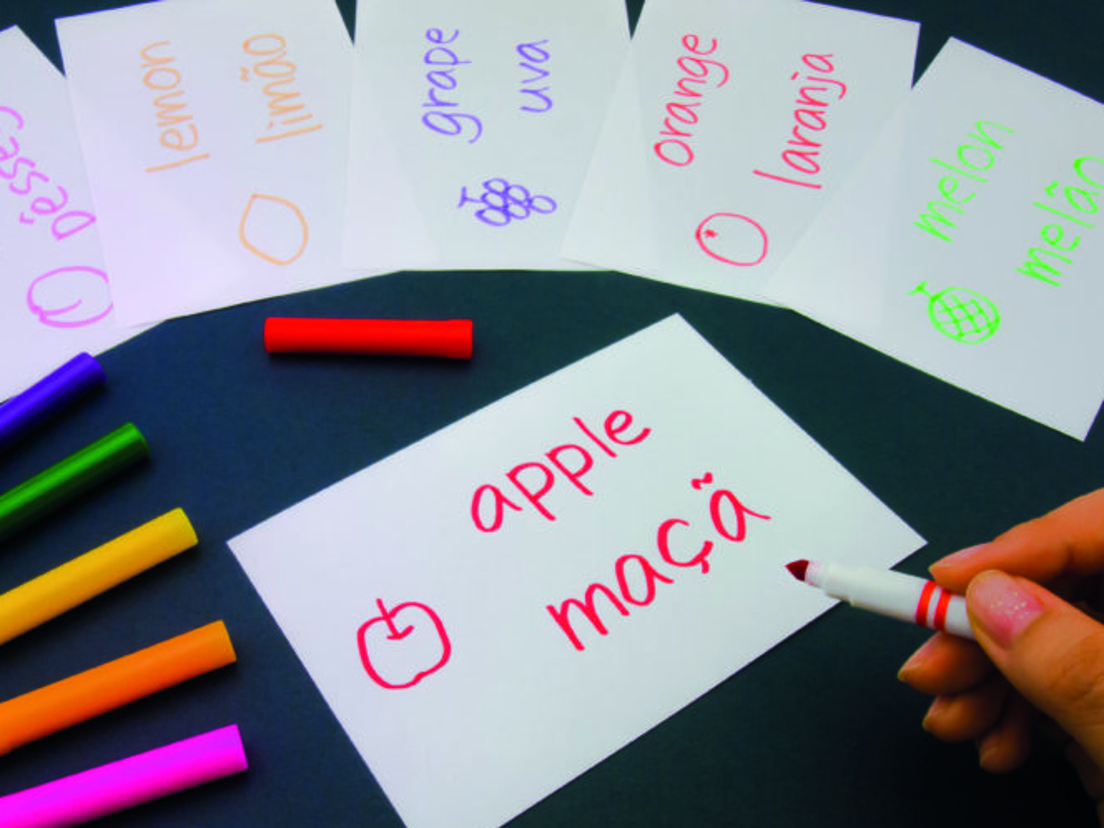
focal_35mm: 37
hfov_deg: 50.0
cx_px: 485
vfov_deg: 38.7
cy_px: 439
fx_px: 1180
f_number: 22
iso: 200
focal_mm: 16
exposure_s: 1/2.5
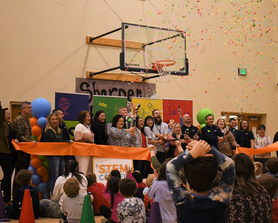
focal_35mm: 67
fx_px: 551
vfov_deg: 22.8
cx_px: 163
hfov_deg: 28.3
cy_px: 114
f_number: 4.5
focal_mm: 34
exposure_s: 1/400
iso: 4000
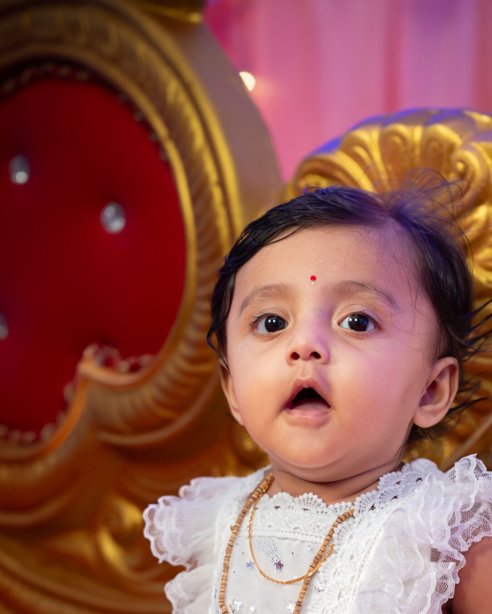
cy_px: 523
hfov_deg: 12.4
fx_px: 2257
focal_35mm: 124
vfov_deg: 15.4
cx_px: 300
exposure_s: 1/200
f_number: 2.8
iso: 800
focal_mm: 70
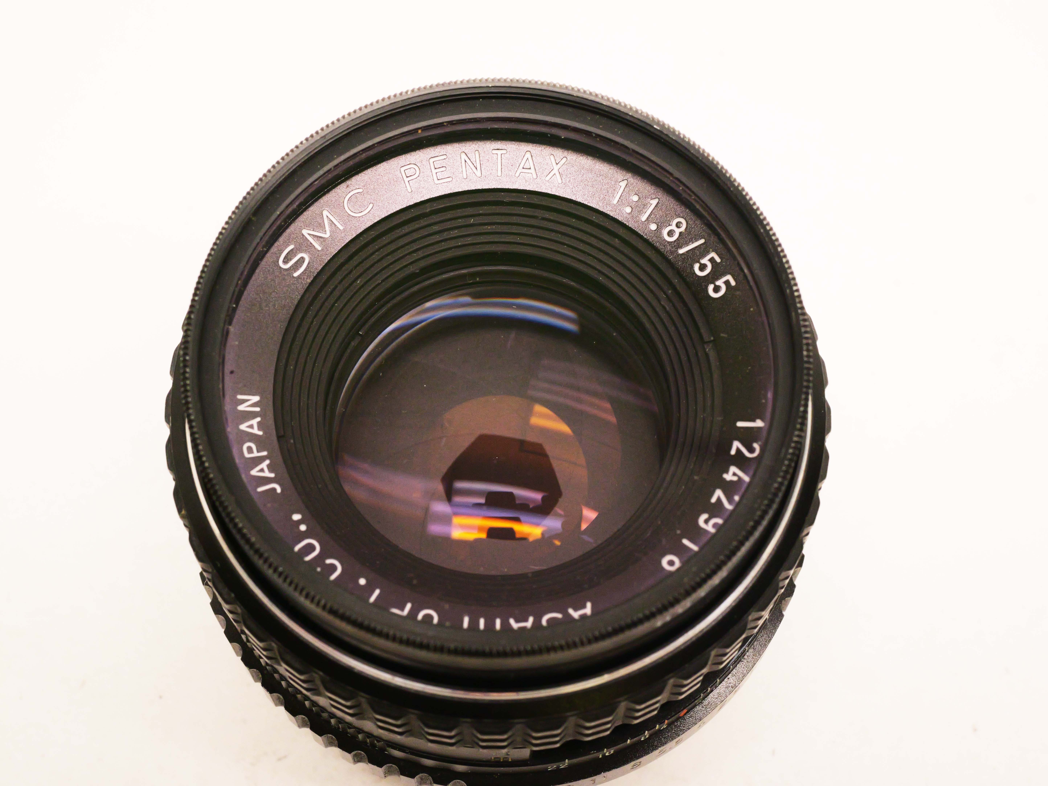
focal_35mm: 60
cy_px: 393
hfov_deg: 32.2
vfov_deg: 24.4
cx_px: 524
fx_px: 1817
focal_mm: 30
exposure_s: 1/80
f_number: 9
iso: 1600
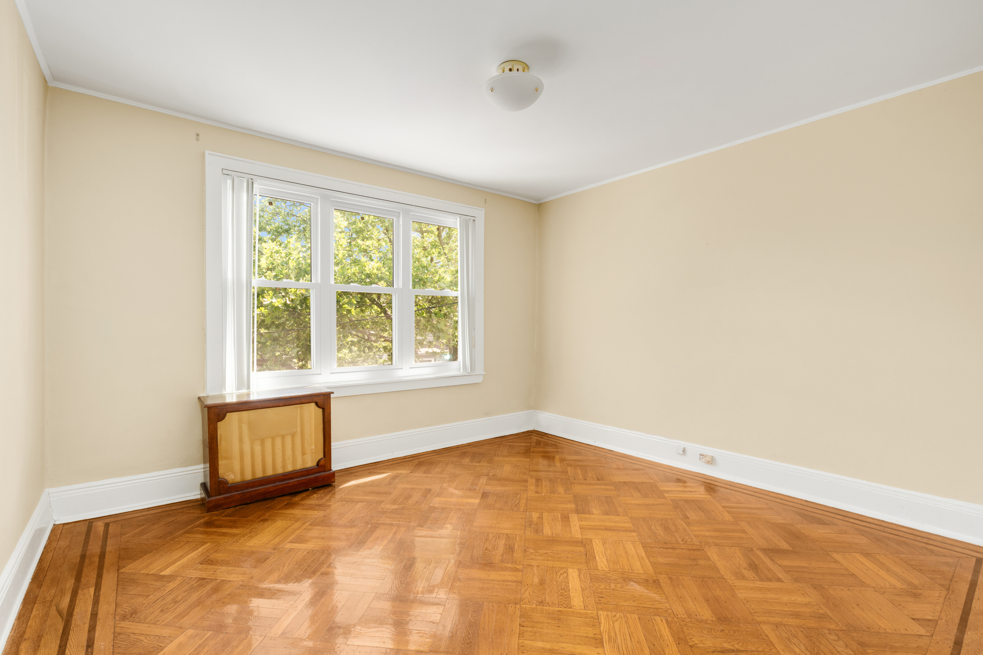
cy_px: 328
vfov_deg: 73.7
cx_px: 492
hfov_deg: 96.7
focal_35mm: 16
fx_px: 437
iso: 400
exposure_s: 1/1.67
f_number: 11
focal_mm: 16
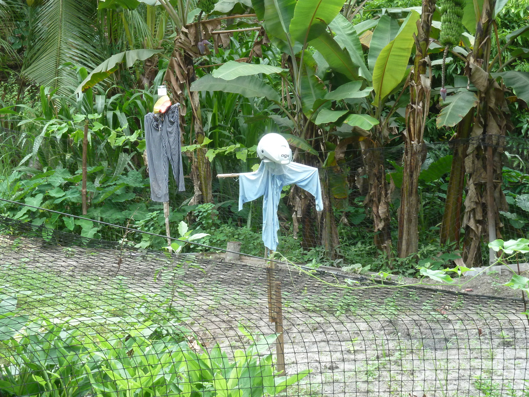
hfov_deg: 21.8
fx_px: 1375
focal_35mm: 90
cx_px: 264
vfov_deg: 16.4
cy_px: 198
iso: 160
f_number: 4.3
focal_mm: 14.7
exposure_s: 1/40
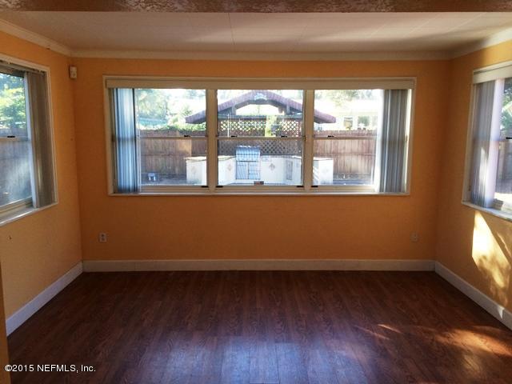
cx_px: 256
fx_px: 429
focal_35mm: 29
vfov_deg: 48.2
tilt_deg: -11.2
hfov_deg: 61.7
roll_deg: +0.9
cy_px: 192
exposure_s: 1/30
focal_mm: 4.15
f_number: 2.2
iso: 50
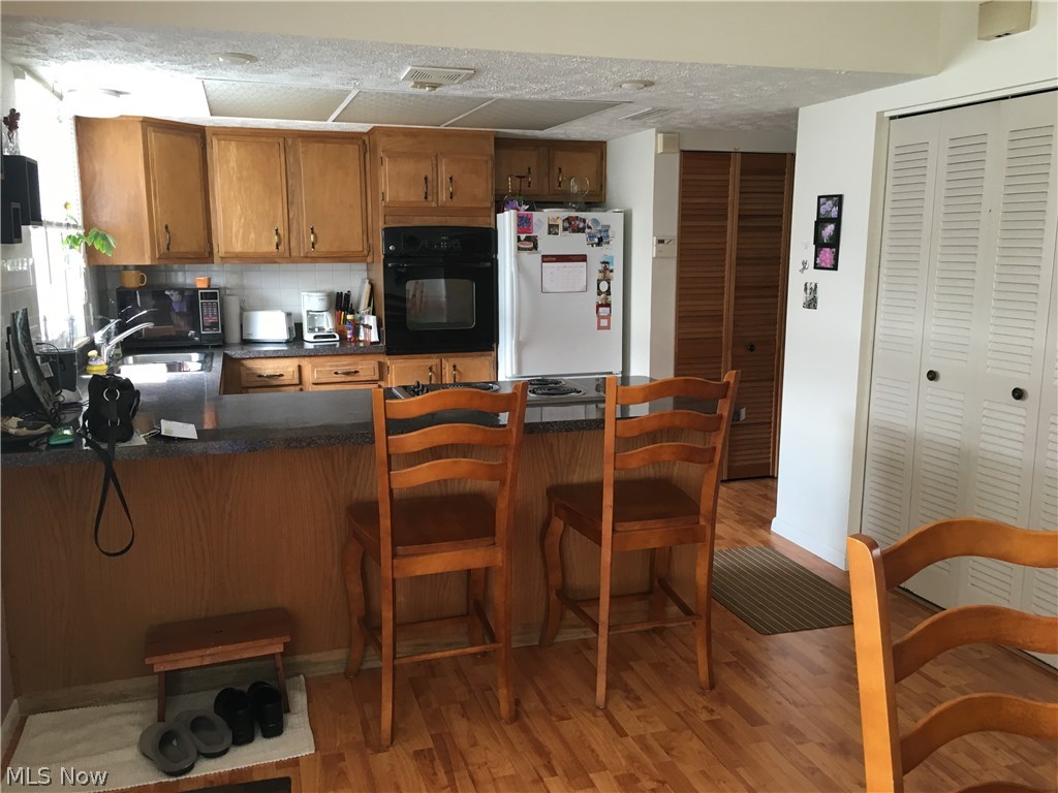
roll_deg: +0.6
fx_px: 886
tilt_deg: -7.4
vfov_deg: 48.2
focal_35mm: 29
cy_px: 396
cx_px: 529
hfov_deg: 61.7
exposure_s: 1/30
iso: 80
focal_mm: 4.15
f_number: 2.2
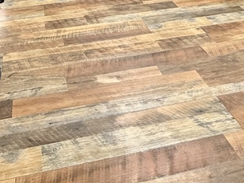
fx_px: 331
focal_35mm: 47
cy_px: -78
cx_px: 93
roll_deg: +2.1
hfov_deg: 40.2
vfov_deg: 25.0
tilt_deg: -10.5
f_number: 2.2
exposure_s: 1/121
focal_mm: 2.22
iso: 250
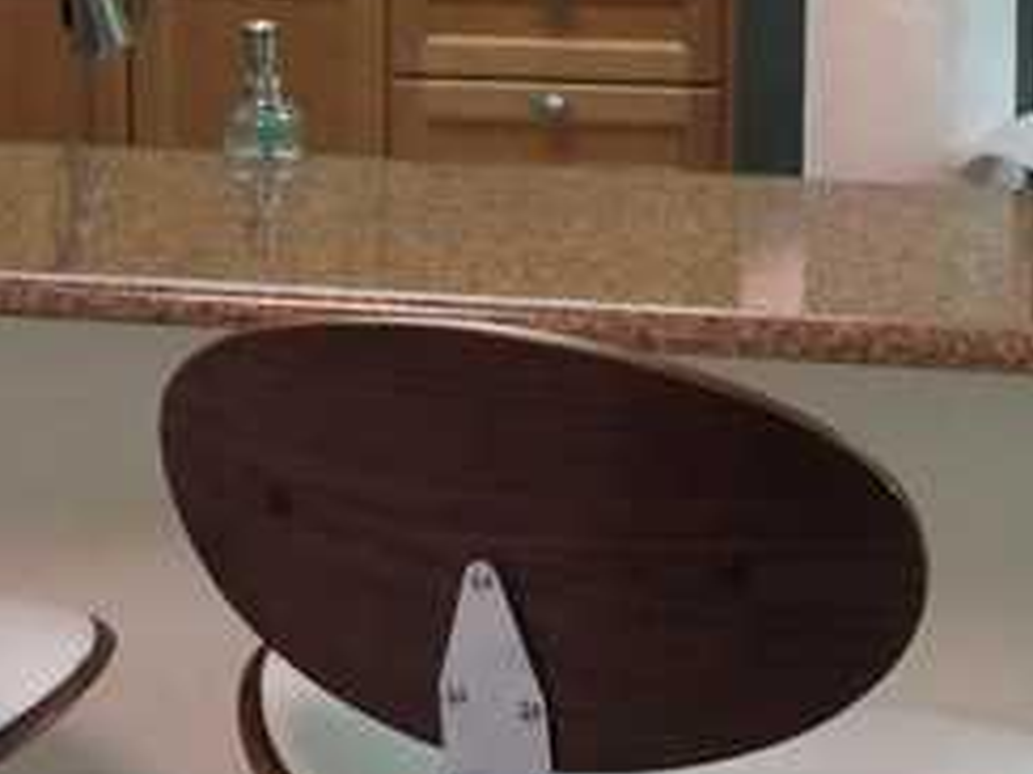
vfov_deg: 15.1
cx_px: 191
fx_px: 2835
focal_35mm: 95
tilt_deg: -7.4
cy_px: -127
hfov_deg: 20.4
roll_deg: +2.0
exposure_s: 1/30
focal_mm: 4.15
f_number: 2.2
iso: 250
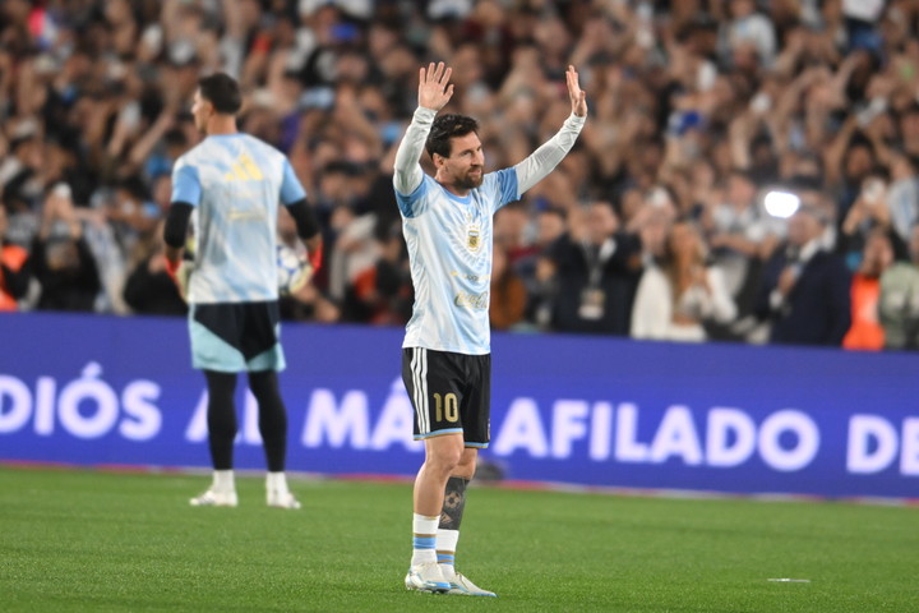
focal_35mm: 600
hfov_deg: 3.4
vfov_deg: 2.3
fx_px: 15315
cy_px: 306
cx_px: 460
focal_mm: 400
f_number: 3.2
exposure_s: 1/1000
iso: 1600
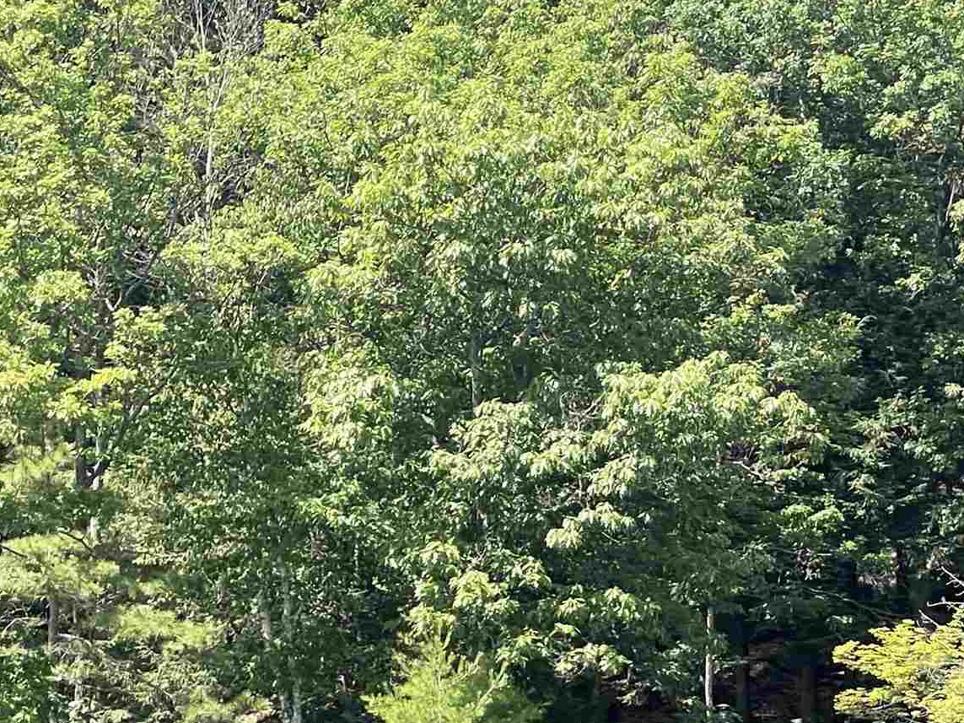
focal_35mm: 172
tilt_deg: +2.1
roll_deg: +0.0
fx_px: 4789
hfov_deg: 11.3
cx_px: 1026
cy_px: 911
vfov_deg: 8.5
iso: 32
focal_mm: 7.5
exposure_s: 1/426
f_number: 2.2
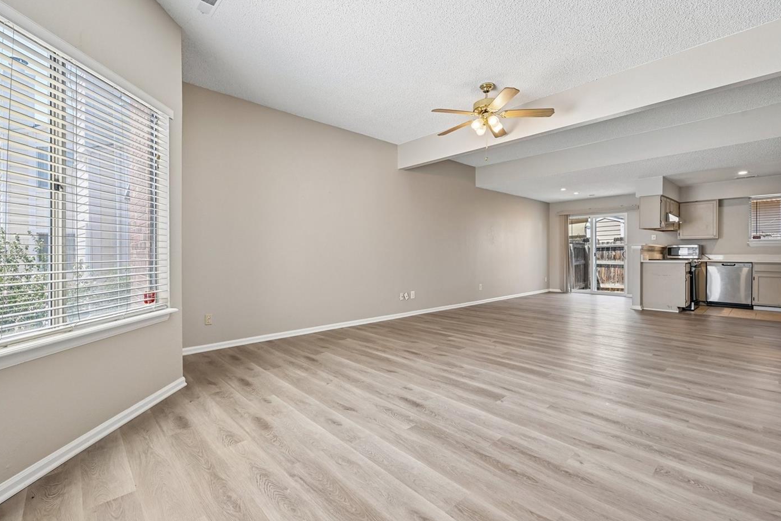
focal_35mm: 16
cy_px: 251
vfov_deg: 73.7
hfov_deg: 96.7
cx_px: 377
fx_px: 347
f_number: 10
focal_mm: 14
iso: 110
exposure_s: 1/15
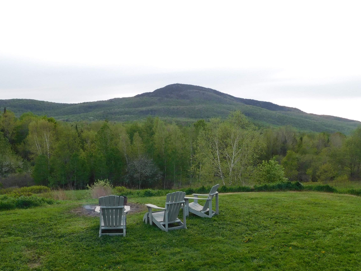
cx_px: 178
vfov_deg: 44.9
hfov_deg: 58.4
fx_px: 323
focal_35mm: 31
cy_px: 178
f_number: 3
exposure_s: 1/200
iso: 125
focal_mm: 4
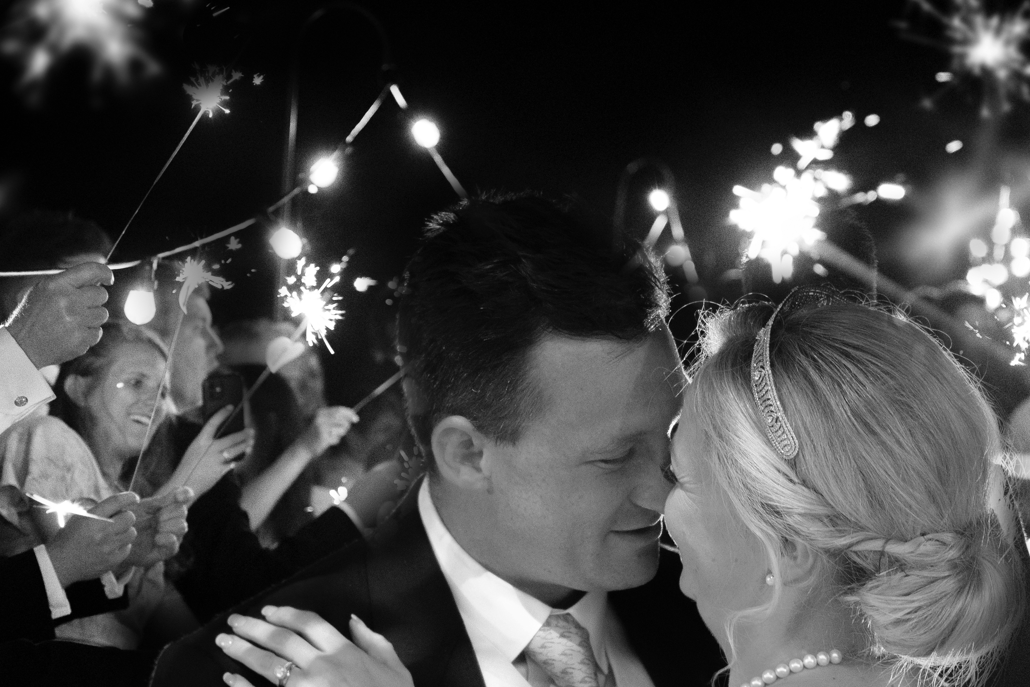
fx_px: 2203
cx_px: 577
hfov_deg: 26.3
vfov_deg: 17.5
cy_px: 599
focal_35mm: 77
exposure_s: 1/250
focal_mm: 35
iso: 1600
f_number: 1.6
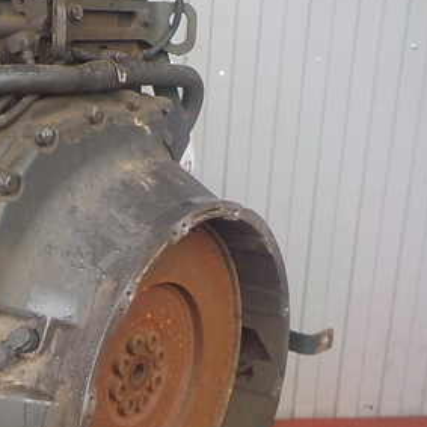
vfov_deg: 28.6
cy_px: 244
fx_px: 837
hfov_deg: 27.2
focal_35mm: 60
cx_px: 11
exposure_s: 1/30
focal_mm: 4.1
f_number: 3.3
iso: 180
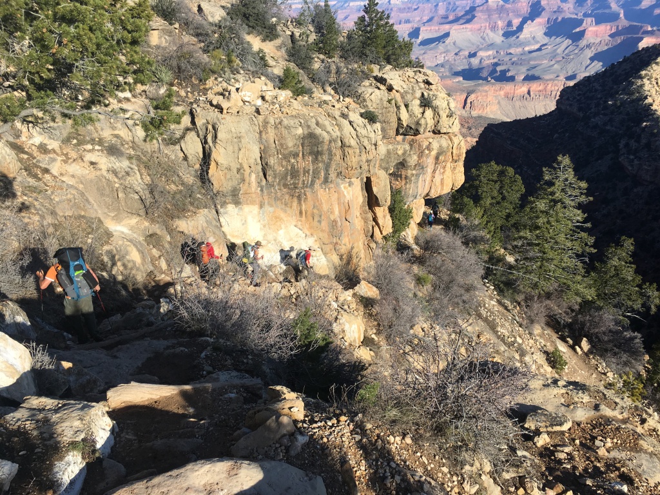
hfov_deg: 61.7
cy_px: 248
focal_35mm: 29
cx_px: 330
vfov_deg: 48.2
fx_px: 553
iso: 25
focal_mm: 4.15
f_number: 2.2
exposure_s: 1/1131
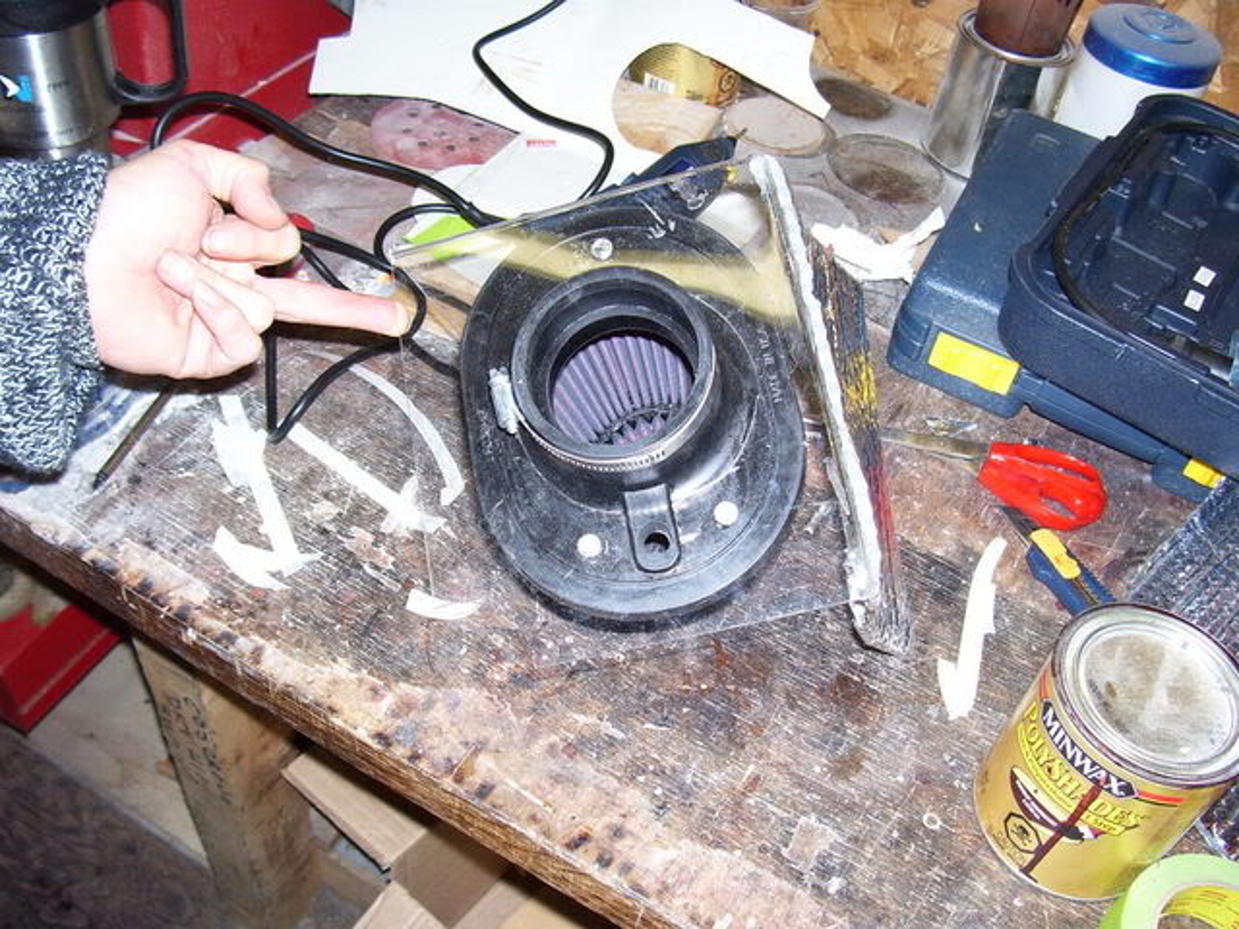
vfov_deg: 41.8
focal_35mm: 34
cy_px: 464
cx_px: 620
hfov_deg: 54.0
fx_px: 1217
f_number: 2.7
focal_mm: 5.6
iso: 80
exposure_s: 1/60
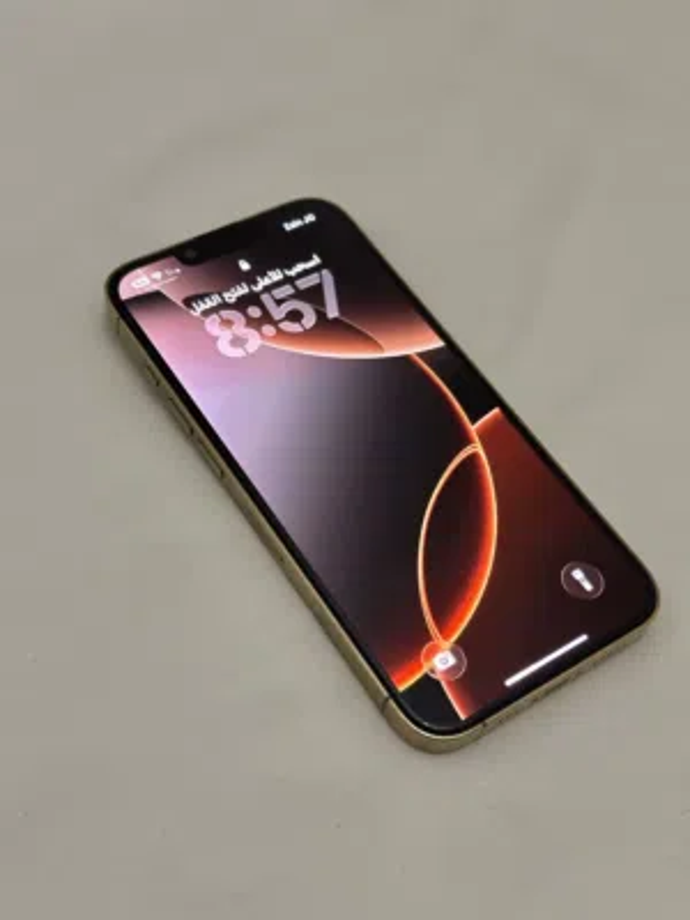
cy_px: 460
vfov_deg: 39.7
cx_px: 345
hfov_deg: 30.3
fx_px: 1276
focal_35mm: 48
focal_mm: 6.86
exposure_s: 1/30
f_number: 1.78
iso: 500
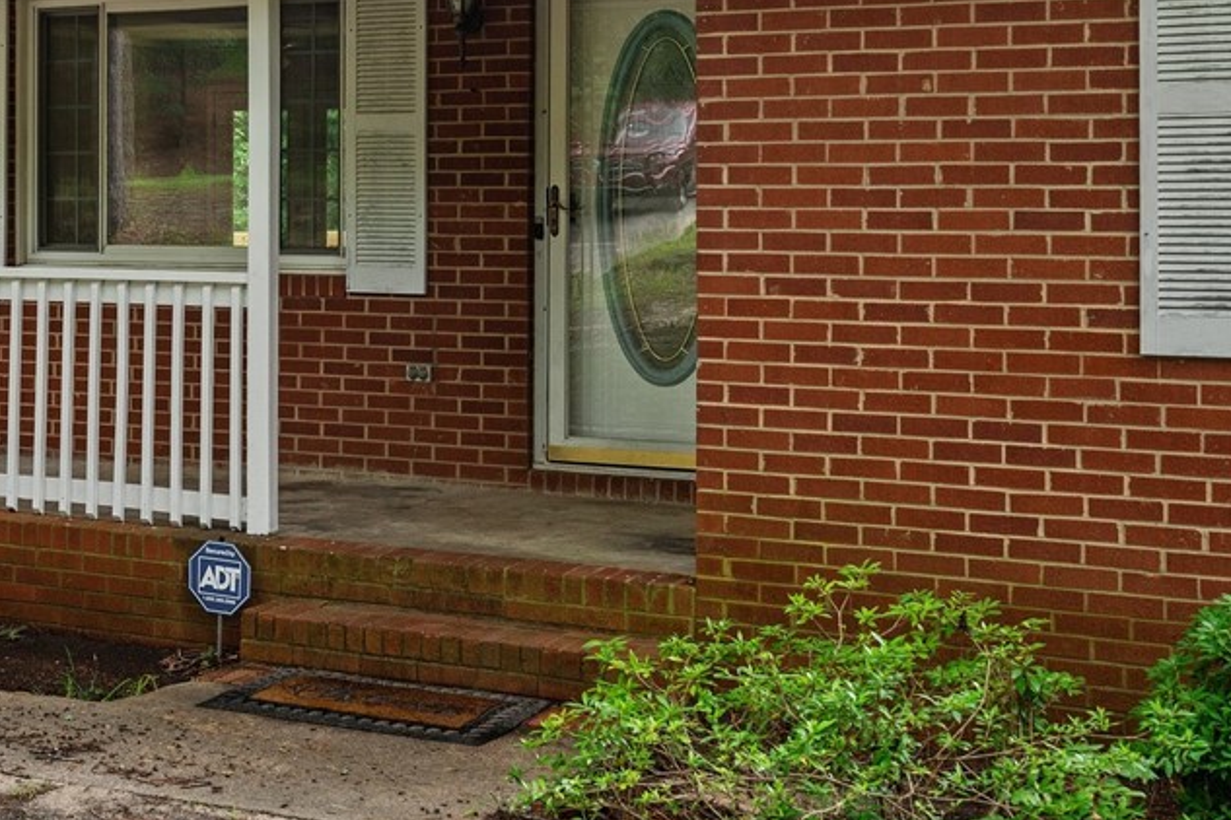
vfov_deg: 22.4
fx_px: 2052
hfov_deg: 32.6
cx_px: 265
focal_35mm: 60
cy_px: 205
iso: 400
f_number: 5.6
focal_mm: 35
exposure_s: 1/25
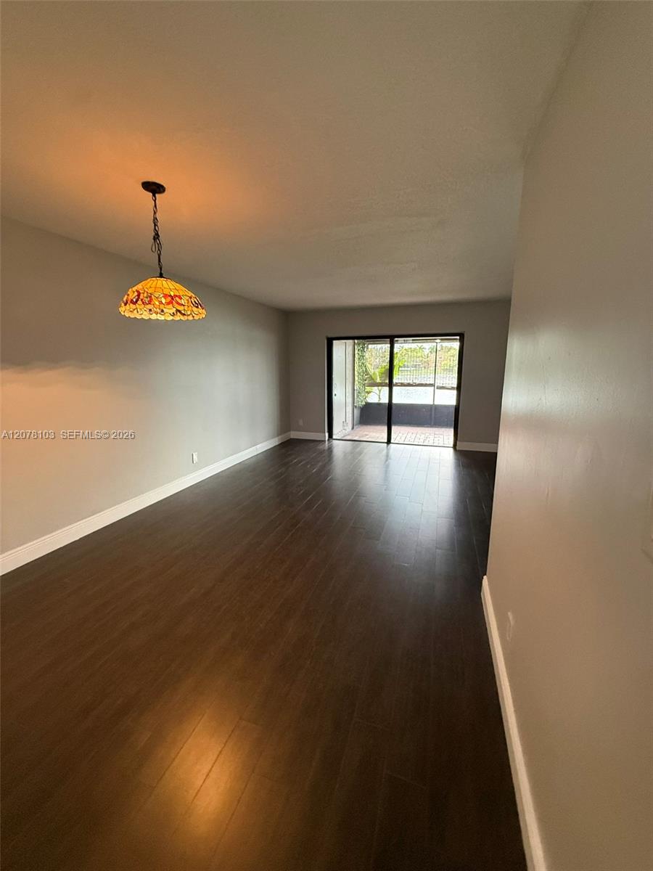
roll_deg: -0.6
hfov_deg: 85.7
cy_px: 436
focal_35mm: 14
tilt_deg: -7.4
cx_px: 326
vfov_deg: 102.1
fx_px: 352
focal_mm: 2.22
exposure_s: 1/60
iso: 500
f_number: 2.2
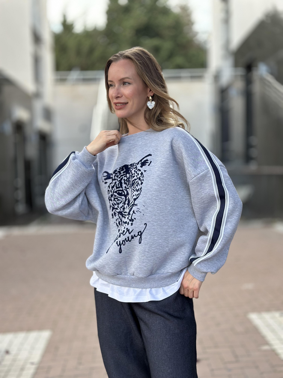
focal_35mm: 48
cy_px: 189
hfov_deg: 30.3
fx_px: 523
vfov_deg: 39.7
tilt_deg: -3.0
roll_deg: +0.7
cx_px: 142
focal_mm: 6.86
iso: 80
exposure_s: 1/623
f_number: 1.78
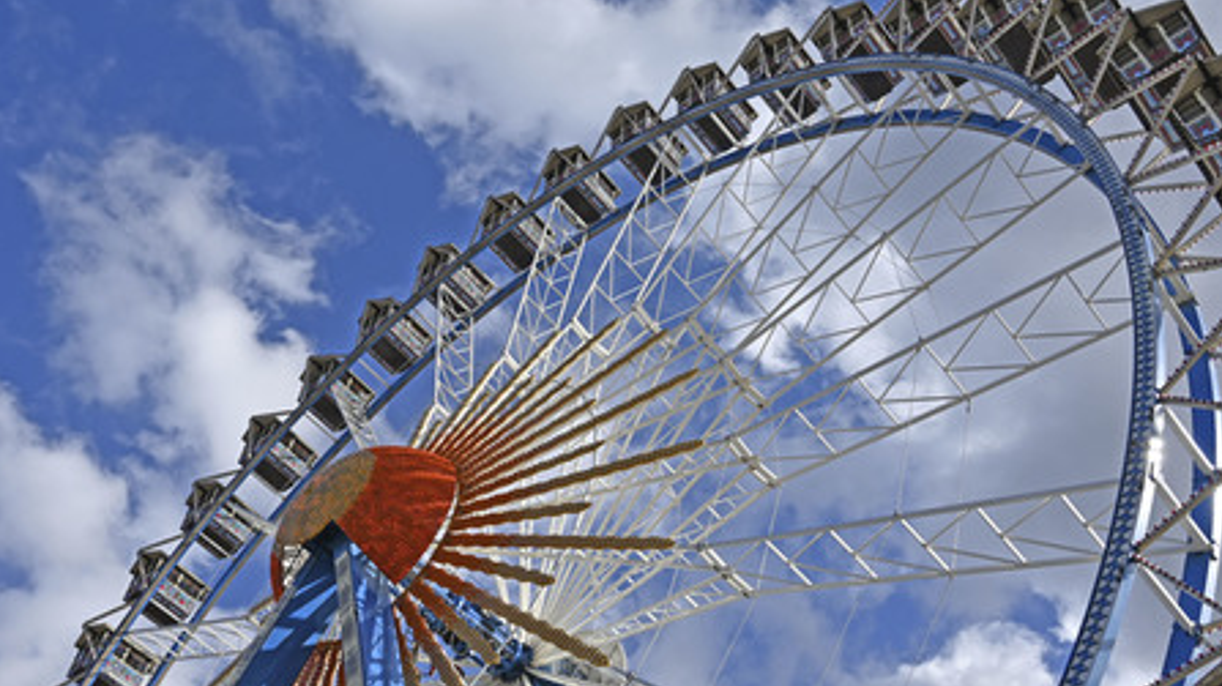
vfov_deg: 31.1
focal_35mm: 38
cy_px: 355
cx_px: 610
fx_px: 1231
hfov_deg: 52.8
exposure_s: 1/400
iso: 100
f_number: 7.1
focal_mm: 24
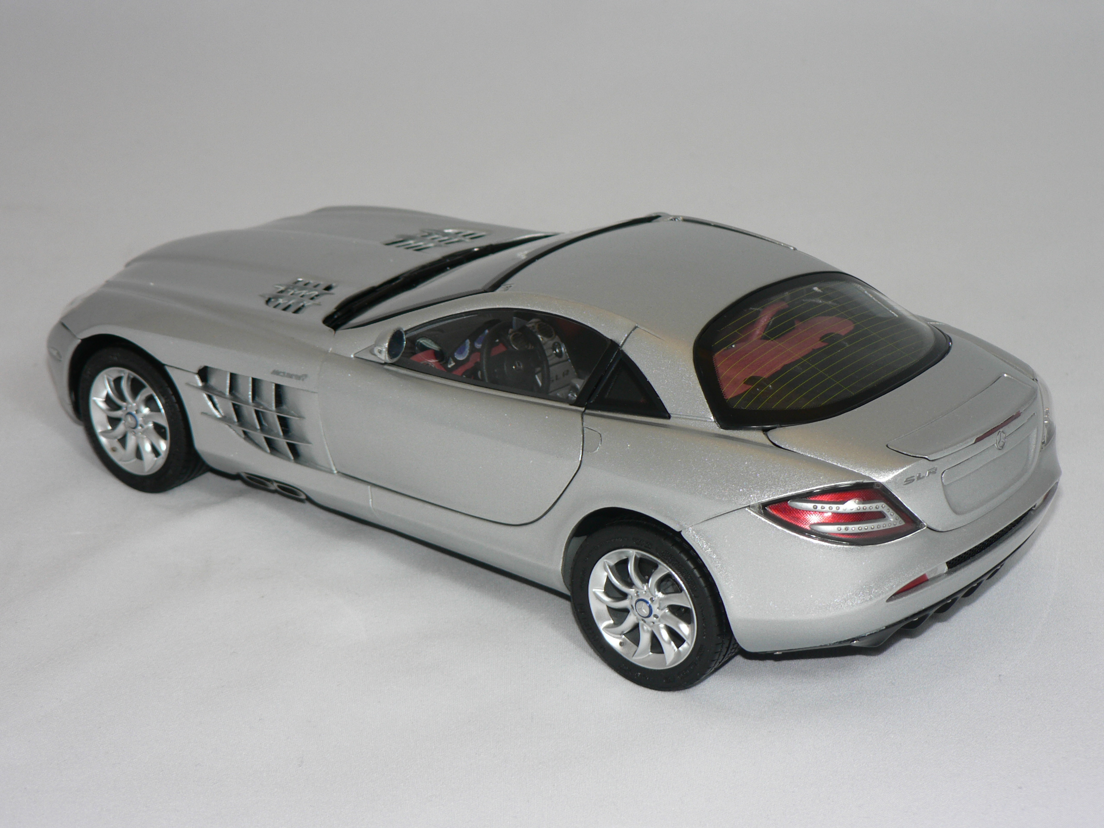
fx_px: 2615
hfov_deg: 23.8
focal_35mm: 82
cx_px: 552
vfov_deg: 18.0
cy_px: 414
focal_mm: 13.7
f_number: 3.2
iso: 80
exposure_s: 1/60
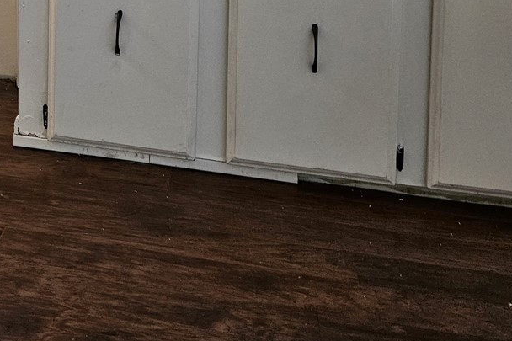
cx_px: -17
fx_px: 896
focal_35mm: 63
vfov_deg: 19.3
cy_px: -146
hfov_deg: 29.5
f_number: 1.8
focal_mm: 5.4
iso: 250
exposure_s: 1/120
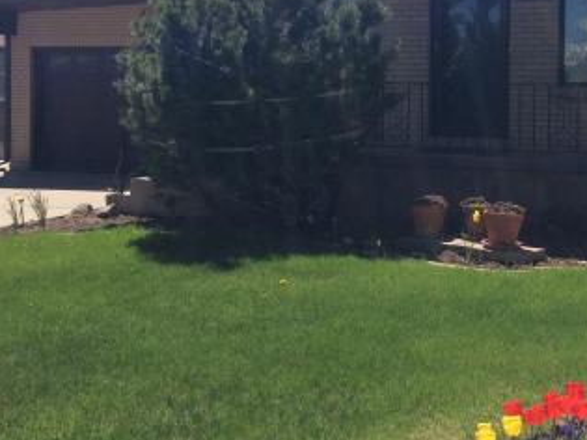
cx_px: 458
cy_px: 127
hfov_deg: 29.2
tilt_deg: -3.0
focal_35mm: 65
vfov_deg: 22.4
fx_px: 1102
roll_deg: -0.7
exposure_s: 1/1431
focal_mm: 3.3
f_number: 2.4
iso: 32
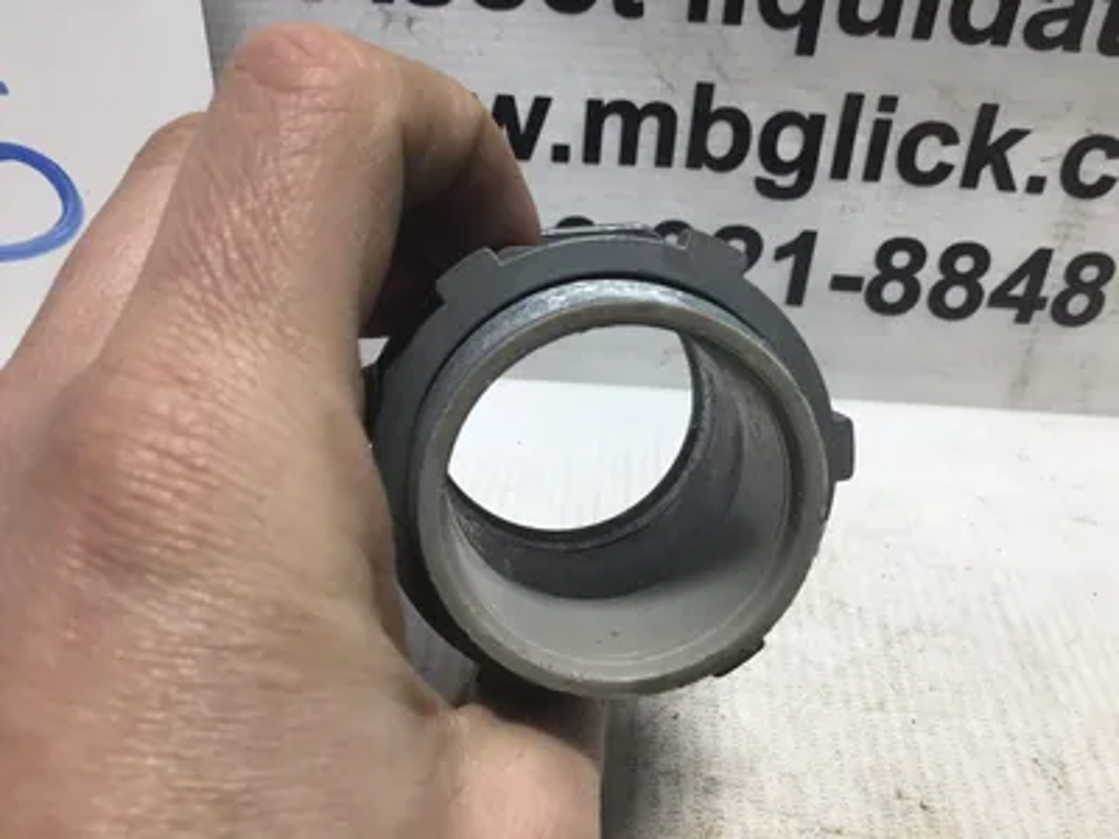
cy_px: 420
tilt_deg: -32.4
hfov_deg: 58.4
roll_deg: -4.3
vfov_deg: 45.4
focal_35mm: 31
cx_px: 560
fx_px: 1002
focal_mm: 3.3
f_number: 2.4
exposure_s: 1/120
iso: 25
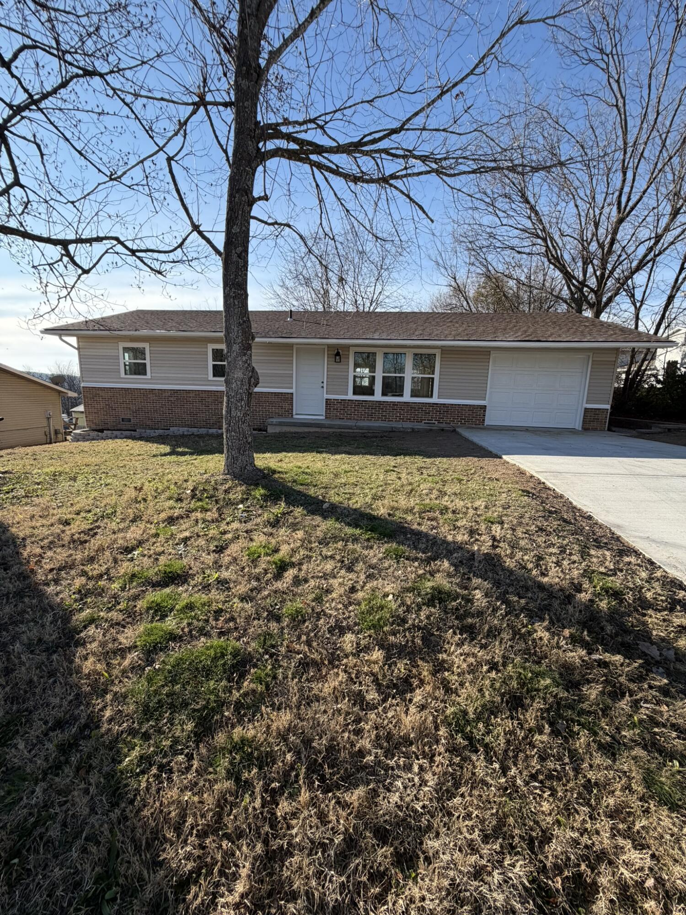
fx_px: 370
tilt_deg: -9.1
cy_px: 458
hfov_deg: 85.7
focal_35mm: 14
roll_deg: -1.2
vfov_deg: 102.1
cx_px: 343
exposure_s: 1/709
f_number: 2.2
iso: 40
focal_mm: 2.22
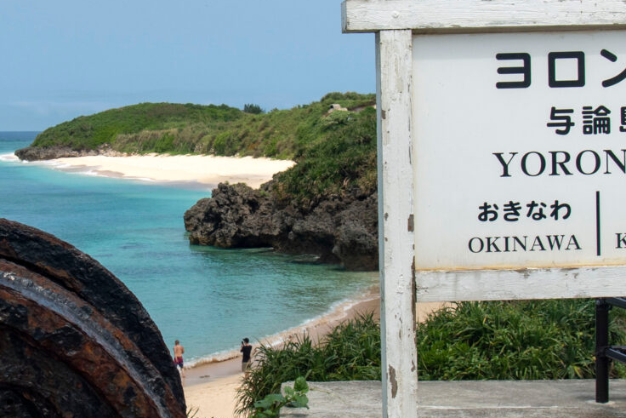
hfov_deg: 22.7
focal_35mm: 89
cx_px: 177
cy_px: 248
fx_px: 1548
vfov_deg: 15.4
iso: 200
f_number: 10
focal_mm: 32
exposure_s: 1/400
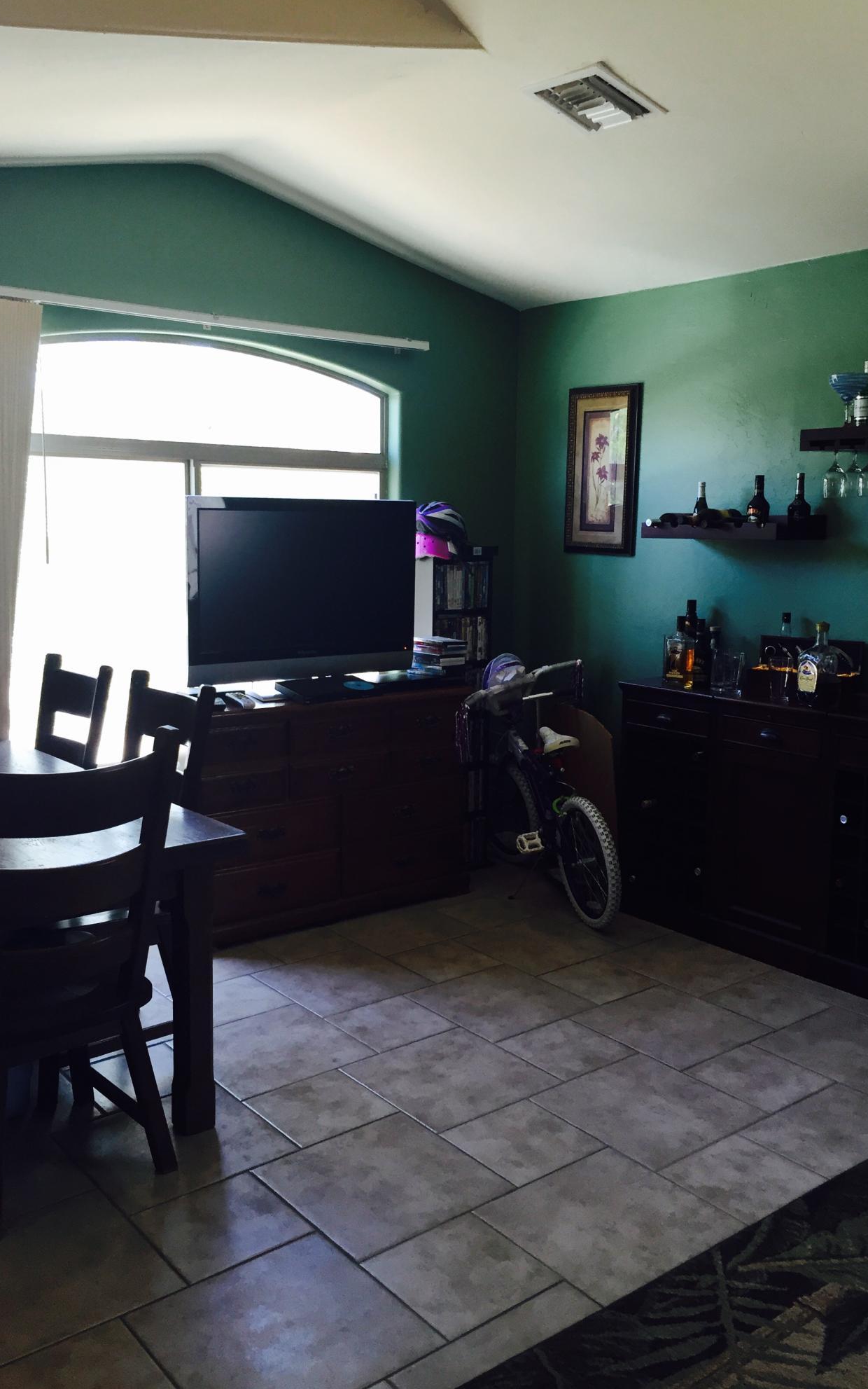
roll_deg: -0.3
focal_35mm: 31
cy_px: 689
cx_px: 447
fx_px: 1173
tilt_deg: -9.7
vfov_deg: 61.2
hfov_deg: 40.6
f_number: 2.2
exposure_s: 1/30
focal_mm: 4.15
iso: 32
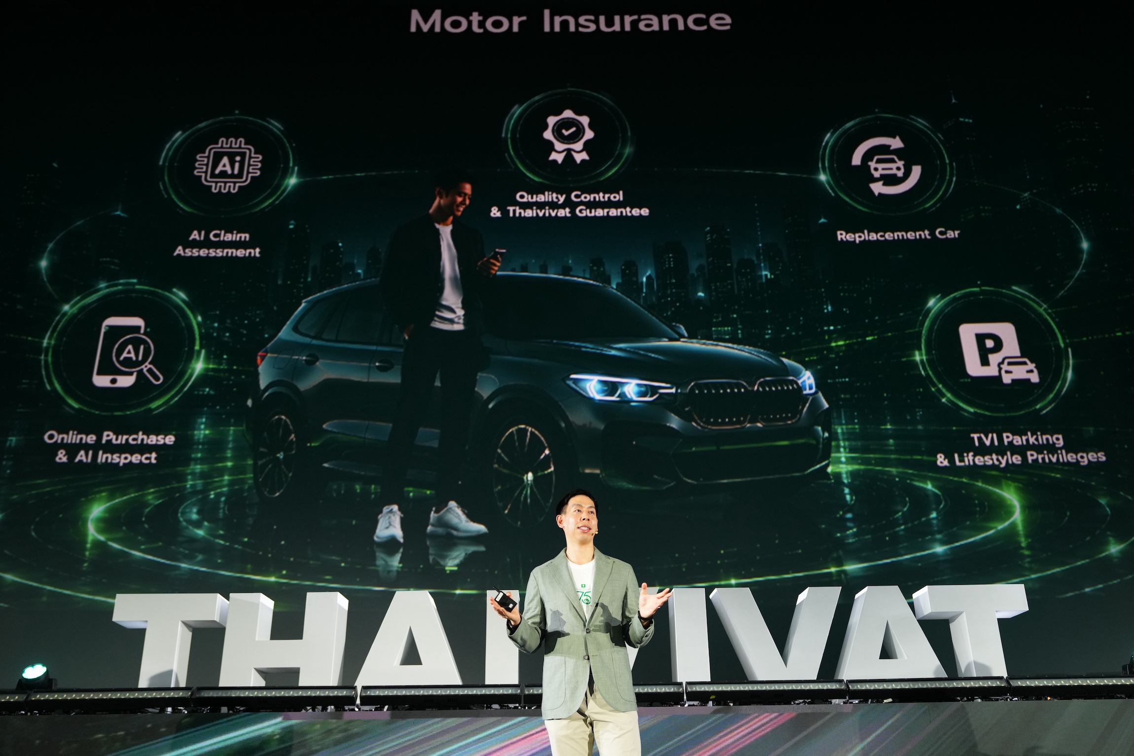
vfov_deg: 41.1
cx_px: 567
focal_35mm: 32
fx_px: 1008
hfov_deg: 58.7
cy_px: 378
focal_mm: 32
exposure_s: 1/100
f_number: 2.8
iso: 1250
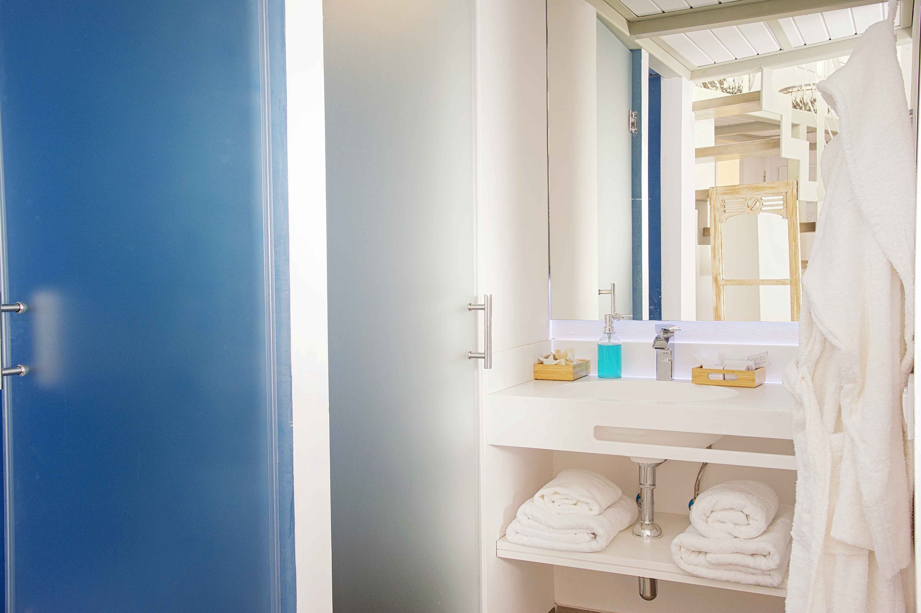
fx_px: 895
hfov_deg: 54.5
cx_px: 460
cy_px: 306
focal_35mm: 35
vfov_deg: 37.8
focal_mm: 35
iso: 500
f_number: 10
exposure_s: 1/10
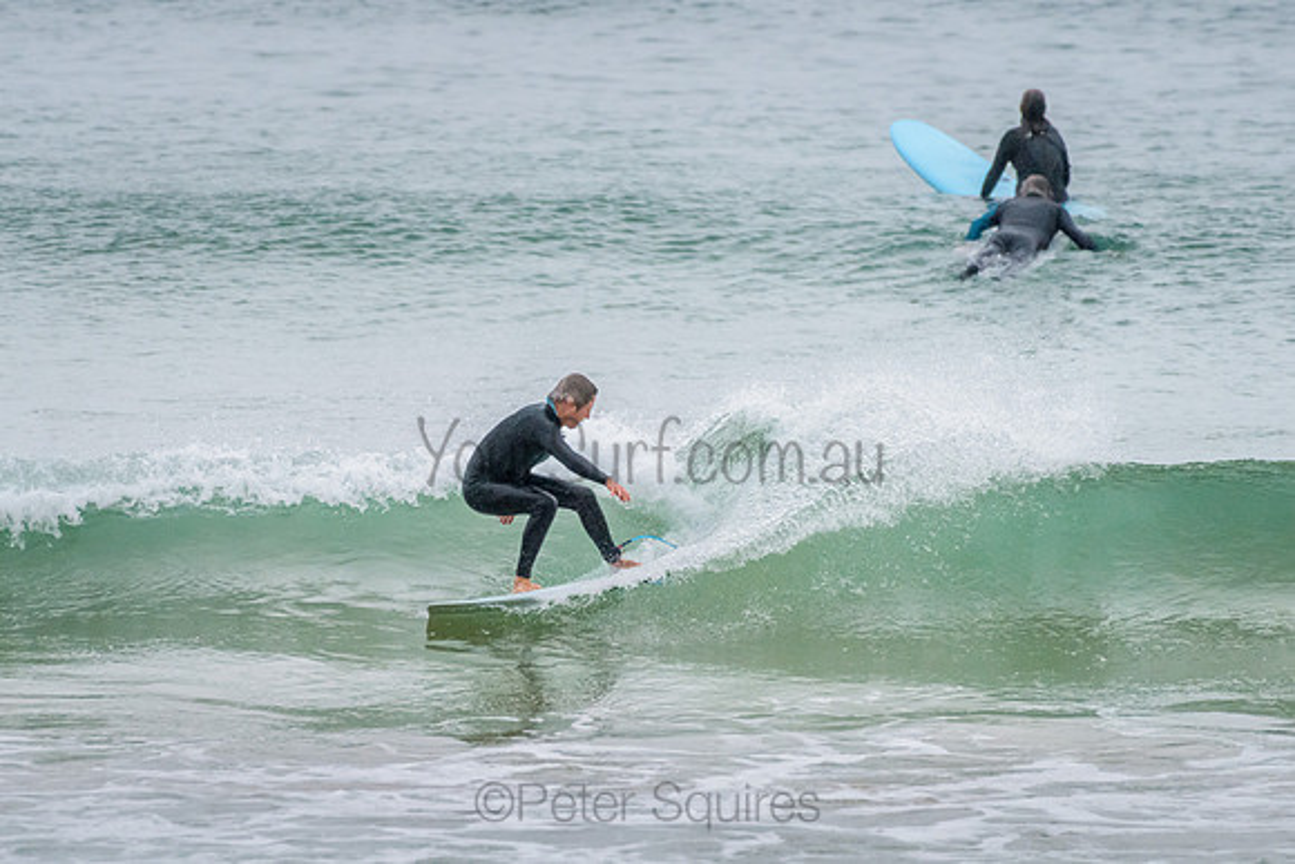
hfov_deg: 3.4
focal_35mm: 613
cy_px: 458
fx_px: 22067
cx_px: 551
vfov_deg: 2.2
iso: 1100
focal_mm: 500
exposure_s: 1/1000
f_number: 5.6
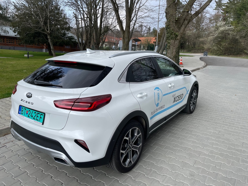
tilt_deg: -9.3
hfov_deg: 67.3
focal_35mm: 26
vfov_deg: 53.1
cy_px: 93
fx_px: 186
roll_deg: -2.7
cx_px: 124
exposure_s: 1/1976
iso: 32
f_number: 1.6
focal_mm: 5.1
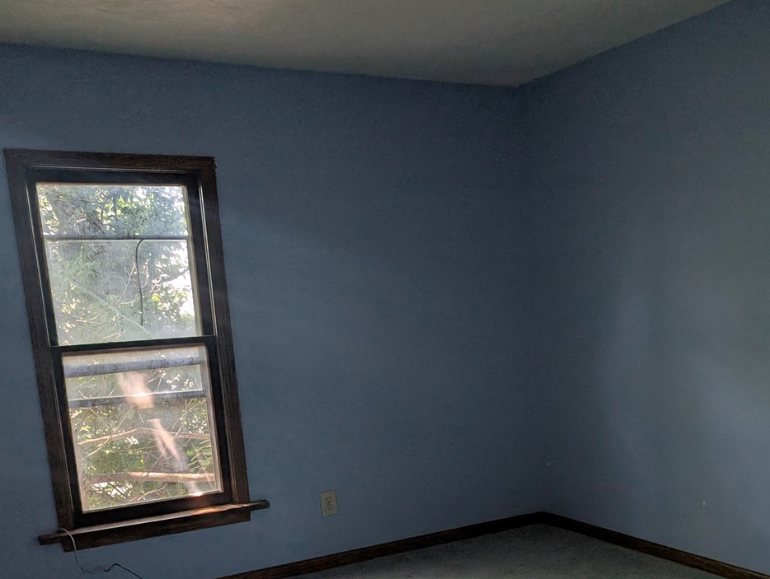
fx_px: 913
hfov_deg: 44.7
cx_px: 547
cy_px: 429
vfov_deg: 34.5
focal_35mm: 41
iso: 112
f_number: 1.68
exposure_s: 1/127
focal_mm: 6.9
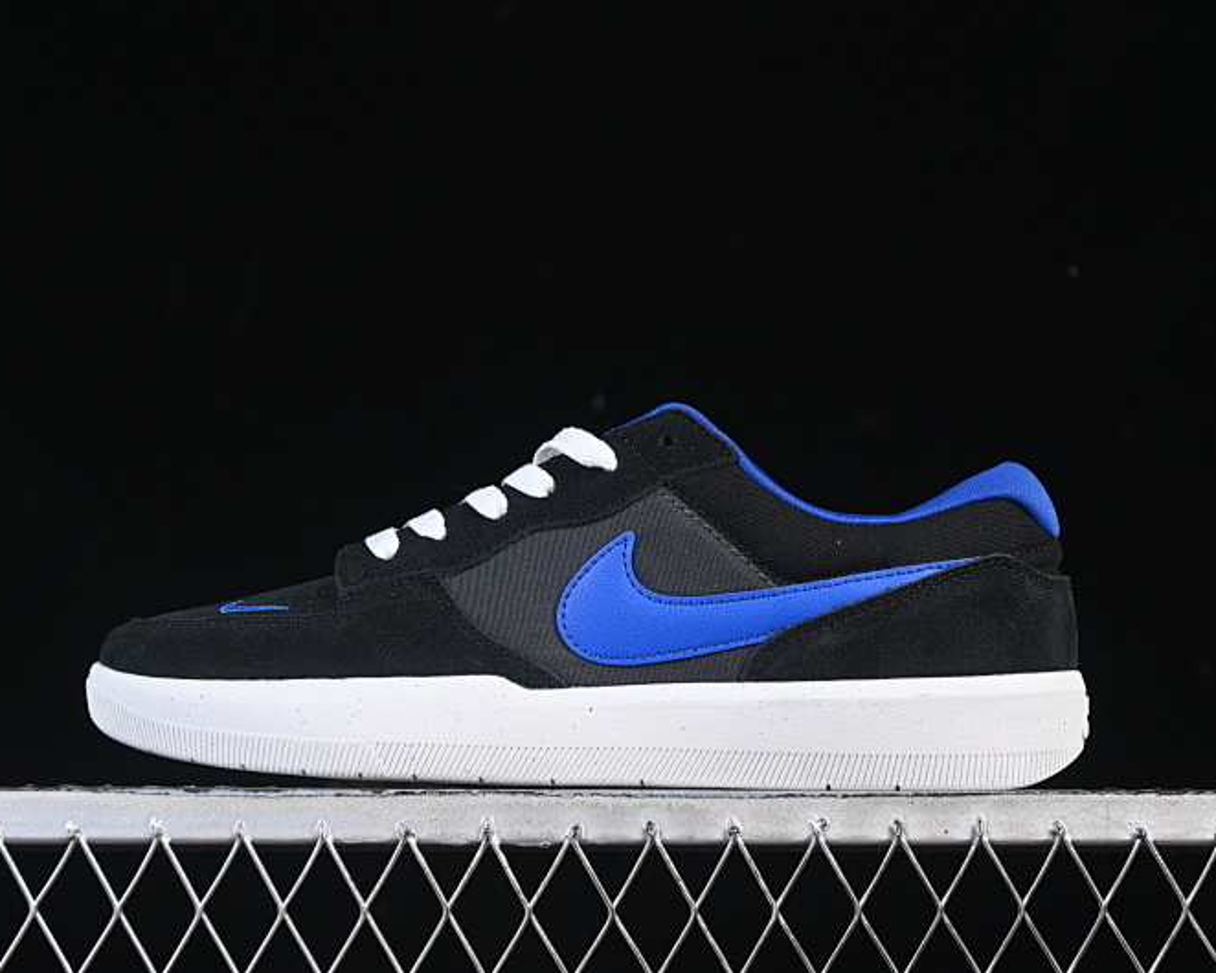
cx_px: 597
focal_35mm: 85
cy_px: 487
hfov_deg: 22.5
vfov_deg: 18.1
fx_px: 3060
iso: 160
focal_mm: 50
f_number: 6.3
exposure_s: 1/60
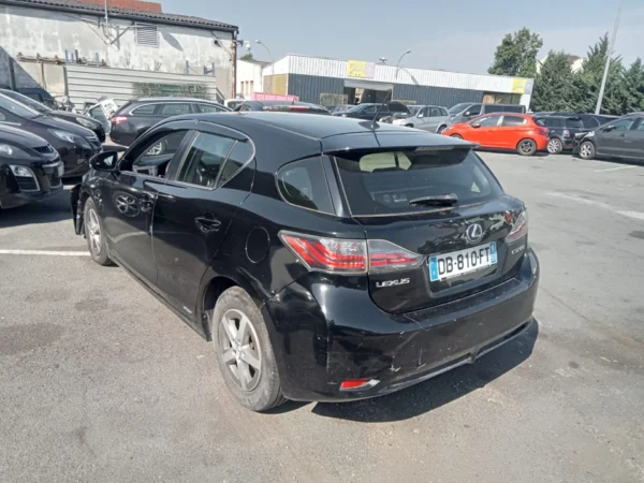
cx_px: 322
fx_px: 521
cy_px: 242
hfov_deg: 63.4
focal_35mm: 28
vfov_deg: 49.7
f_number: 2.2
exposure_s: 1/622
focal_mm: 3.46
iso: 100
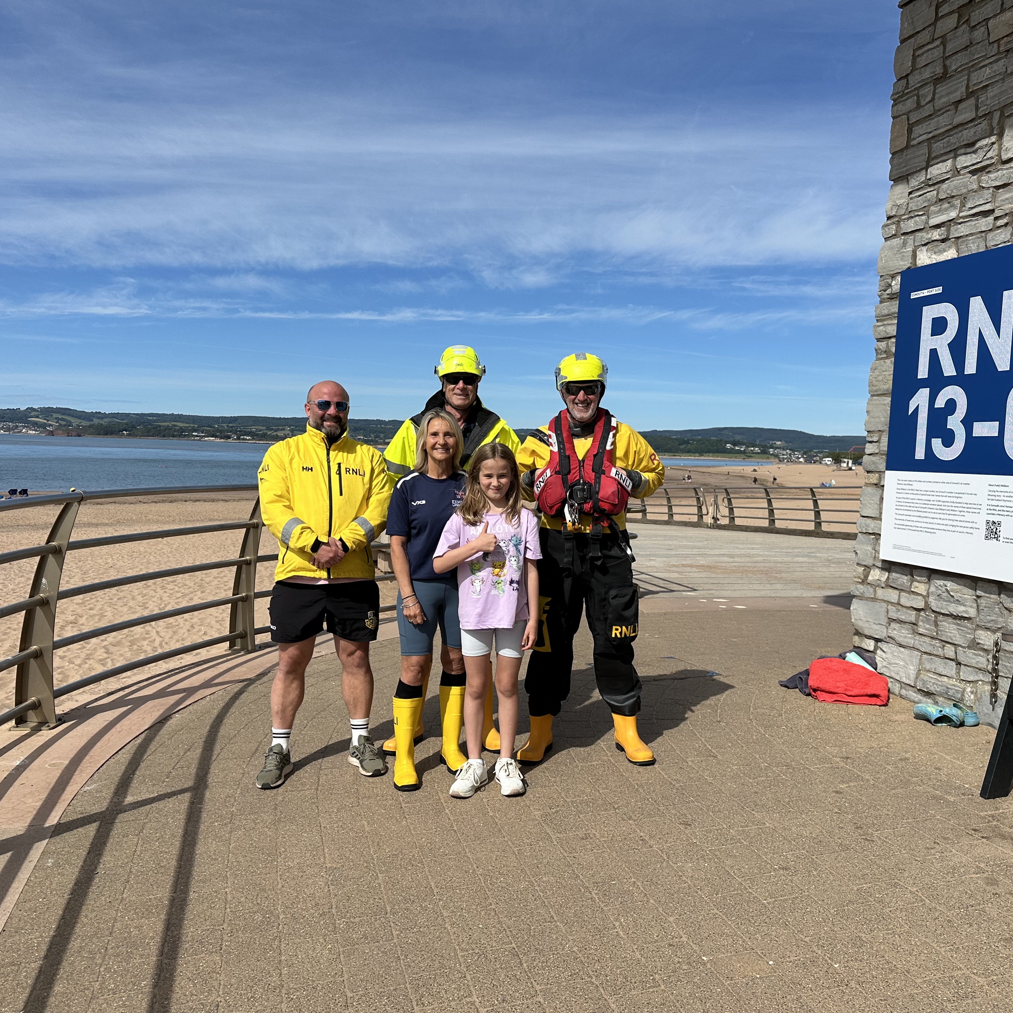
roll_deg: -1.7
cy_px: 498
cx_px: 529
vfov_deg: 55.6
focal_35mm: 29
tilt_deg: -3.5
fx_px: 960
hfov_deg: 55.6
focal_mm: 6.86
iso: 80
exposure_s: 1/8197
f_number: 1.78
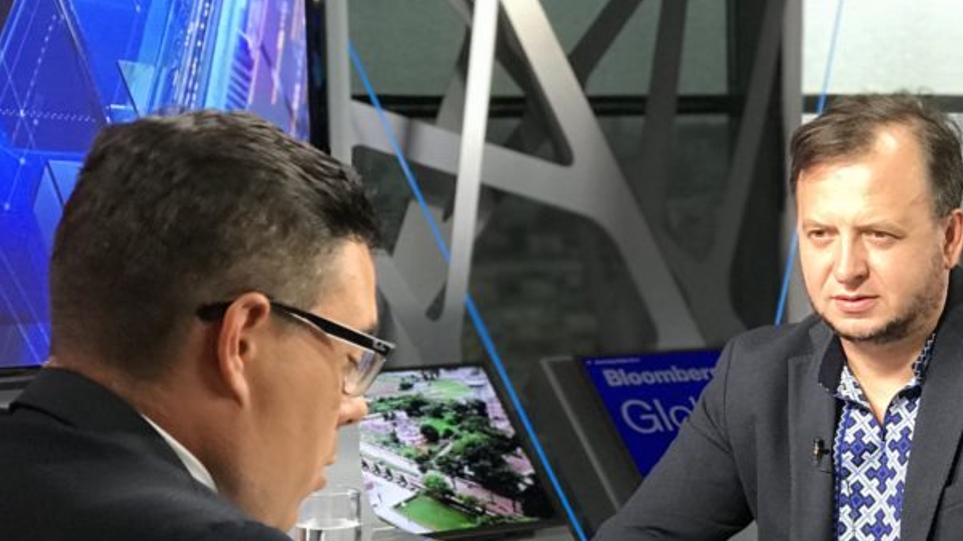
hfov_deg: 19.9
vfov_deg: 11.4
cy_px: 413
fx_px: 2706
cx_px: 796
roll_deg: +0.6
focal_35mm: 106
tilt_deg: -6.5
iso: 320
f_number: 2.8
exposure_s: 1/63
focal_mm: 6.6
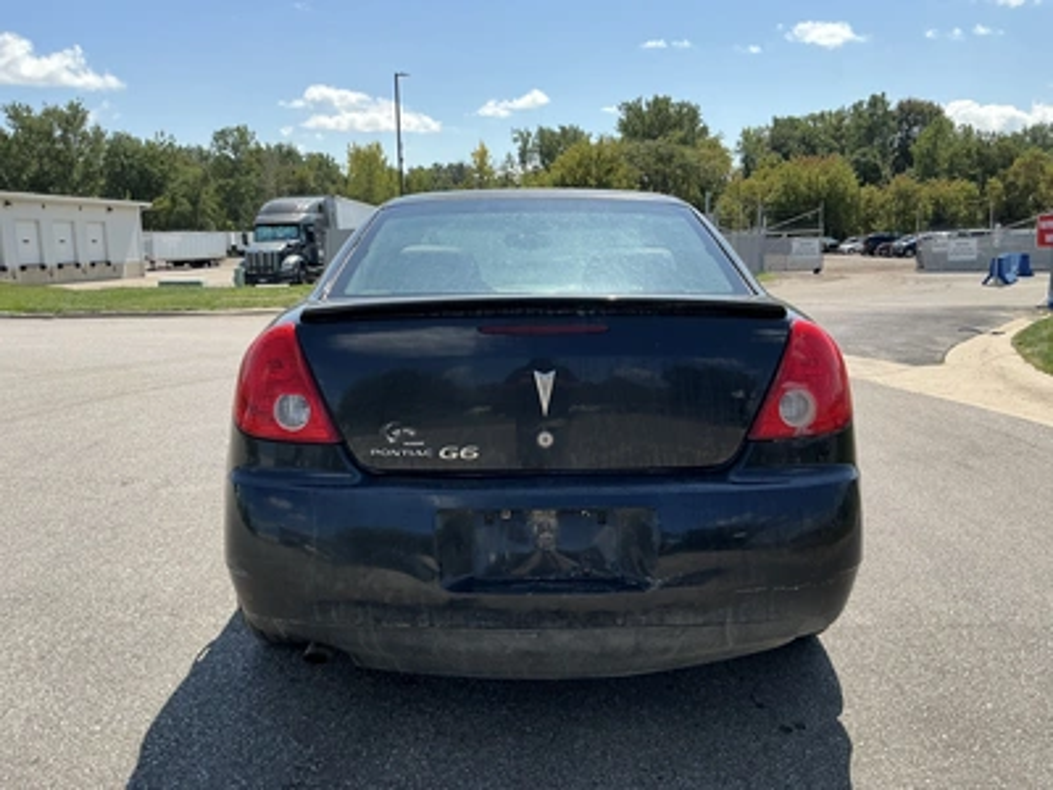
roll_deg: +1.1
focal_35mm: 28
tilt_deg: -7.4
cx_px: 526
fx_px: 852
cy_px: 395
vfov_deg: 49.7
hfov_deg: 63.4
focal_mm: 3
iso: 25
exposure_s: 1/1534
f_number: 1.8
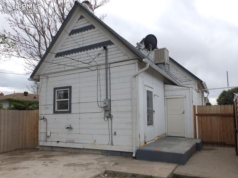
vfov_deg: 54.7
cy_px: 100
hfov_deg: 69.4
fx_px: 172
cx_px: 123
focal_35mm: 25
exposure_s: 1/500
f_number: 4.5
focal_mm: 4
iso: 80
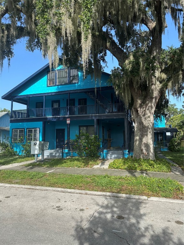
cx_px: 92
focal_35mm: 24
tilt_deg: +6.2
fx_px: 170
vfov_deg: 71.6
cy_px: 122
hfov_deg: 56.8
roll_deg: -0.4
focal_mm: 6.86
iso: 80
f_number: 1.78
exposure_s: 1/2203
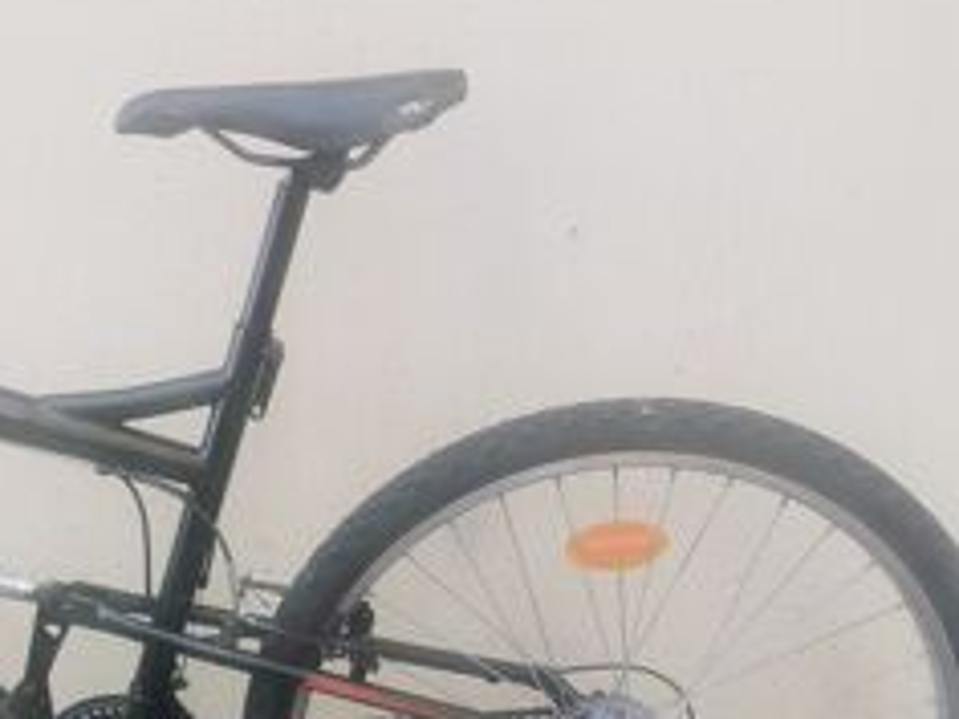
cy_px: 605
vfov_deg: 25.9
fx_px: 1524
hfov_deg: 33.1
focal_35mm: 55
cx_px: 89
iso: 50
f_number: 1.8
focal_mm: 5.58
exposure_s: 1/129
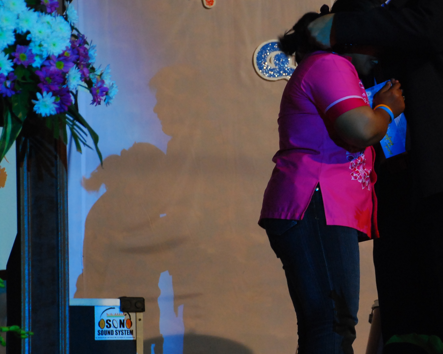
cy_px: 137
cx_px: 343
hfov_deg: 11.6
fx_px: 2176
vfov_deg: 9.3
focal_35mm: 166
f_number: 5.6
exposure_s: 1/20
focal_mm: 70
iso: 800
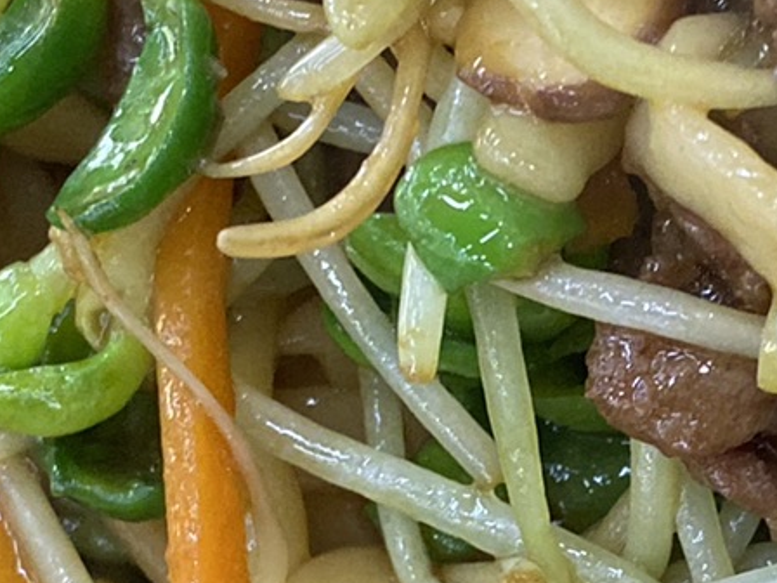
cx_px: 607
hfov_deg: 16.9
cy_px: 477
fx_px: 2604
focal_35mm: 116
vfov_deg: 12.7
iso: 250
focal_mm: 4.25
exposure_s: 1/52
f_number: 1.8
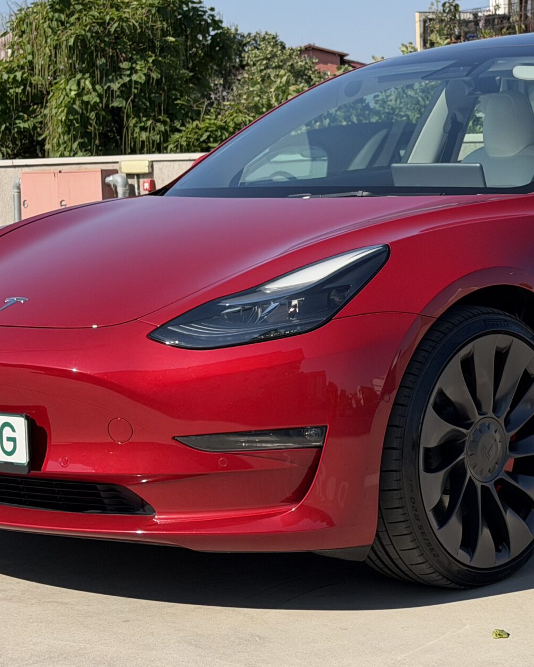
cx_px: 441
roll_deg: +1.4
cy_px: 251
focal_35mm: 95
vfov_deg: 20.1
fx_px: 1877
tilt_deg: -3.3
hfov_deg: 16.1
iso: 80
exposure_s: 1/4878
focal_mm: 6.76
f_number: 1.78
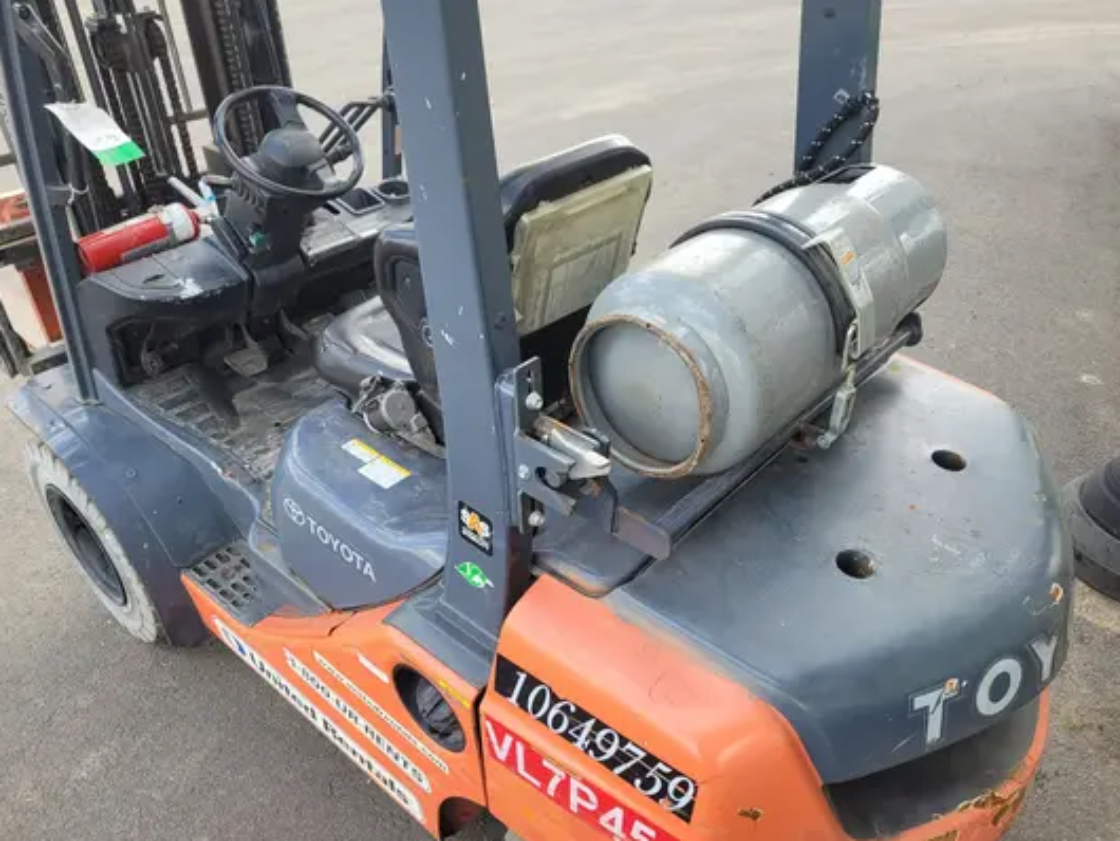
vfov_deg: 51.4
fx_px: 874
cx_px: 577
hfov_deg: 65.3
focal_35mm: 27
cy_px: 430
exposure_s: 1/357
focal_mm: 5.4
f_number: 1.8
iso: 40
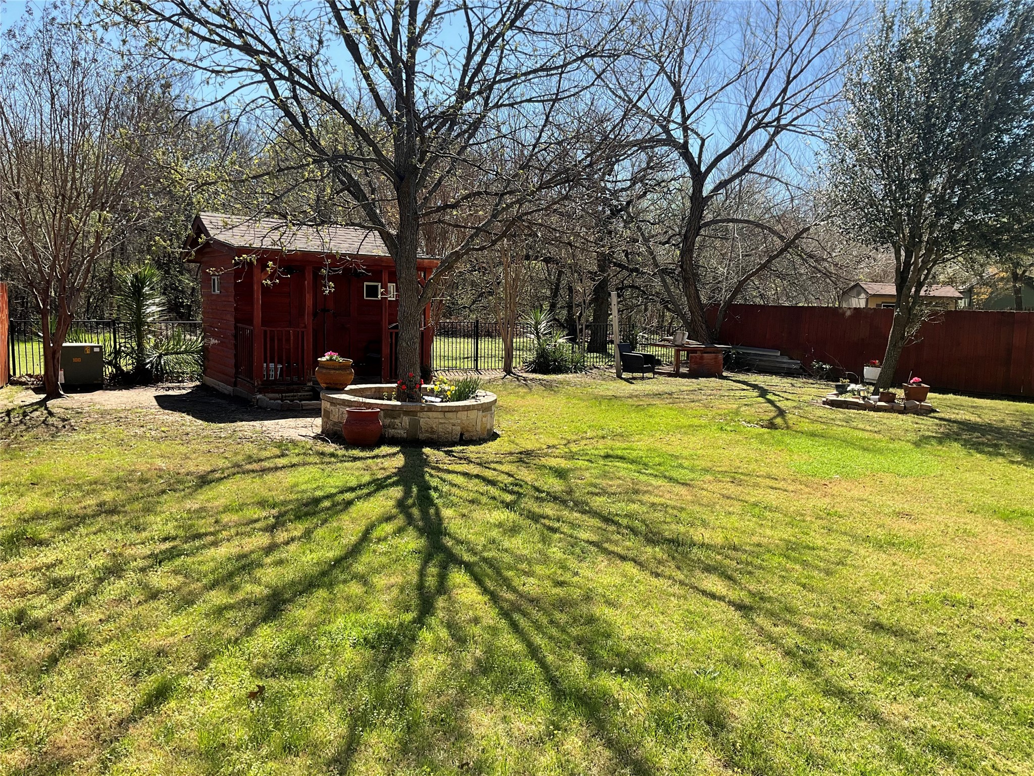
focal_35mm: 29
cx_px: 517
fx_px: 866
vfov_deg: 48.2
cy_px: 388
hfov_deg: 61.7
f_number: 1.8
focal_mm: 3
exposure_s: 1/883
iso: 25
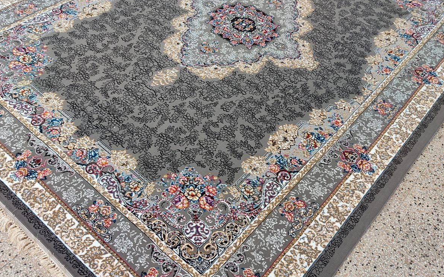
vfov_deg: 35.3
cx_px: 223
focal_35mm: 36
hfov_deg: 54.0
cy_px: 147
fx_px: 436
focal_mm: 5.95
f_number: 1.89
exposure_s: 1/50
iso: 518
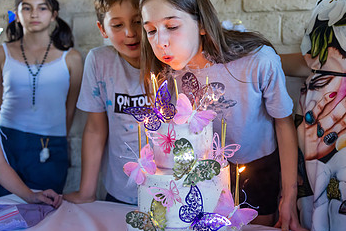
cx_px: 245
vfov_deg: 28.5
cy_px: 78
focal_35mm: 47
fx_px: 452
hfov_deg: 41.1
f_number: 2.8
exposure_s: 1/250
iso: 2500
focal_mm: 28
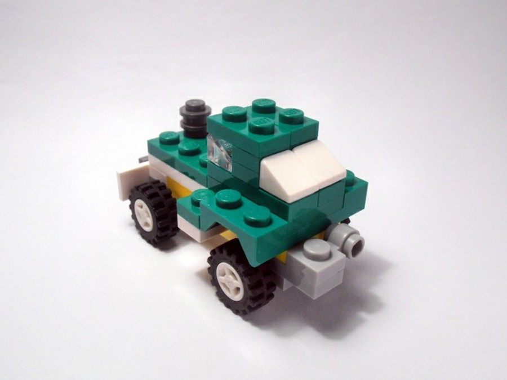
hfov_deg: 50.1
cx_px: 254
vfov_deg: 38.7
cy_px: 190
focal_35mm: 37
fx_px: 542
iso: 80
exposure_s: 1/80
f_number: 3.9
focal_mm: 6.61
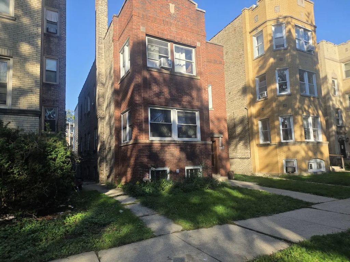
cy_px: 131
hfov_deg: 73.9
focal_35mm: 23
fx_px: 233
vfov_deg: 58.9
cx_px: 175
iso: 80
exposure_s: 1/2643
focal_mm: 6.25
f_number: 1.7
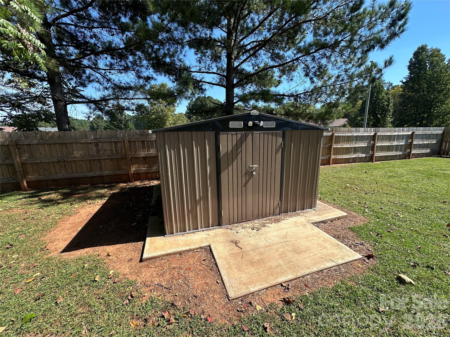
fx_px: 182
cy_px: 168
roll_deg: +1.5
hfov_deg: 102.1
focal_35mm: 14
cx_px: 225
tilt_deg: -11.5
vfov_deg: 85.7
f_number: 2.2
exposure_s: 1/636
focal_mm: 2.22
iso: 40
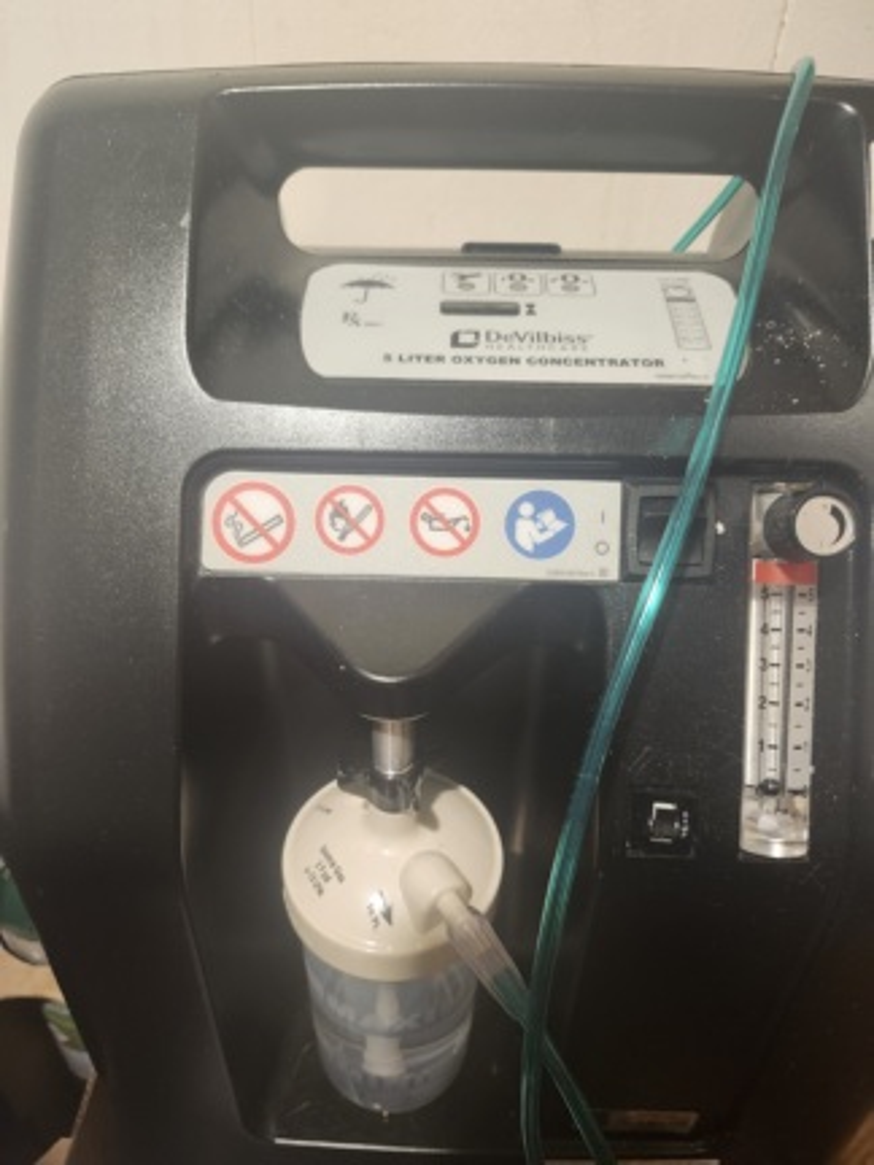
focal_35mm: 23
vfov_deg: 73.9
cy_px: 582
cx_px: 437
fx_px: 774
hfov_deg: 58.9
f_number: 1.8
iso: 640
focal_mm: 5.54
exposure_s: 1/60
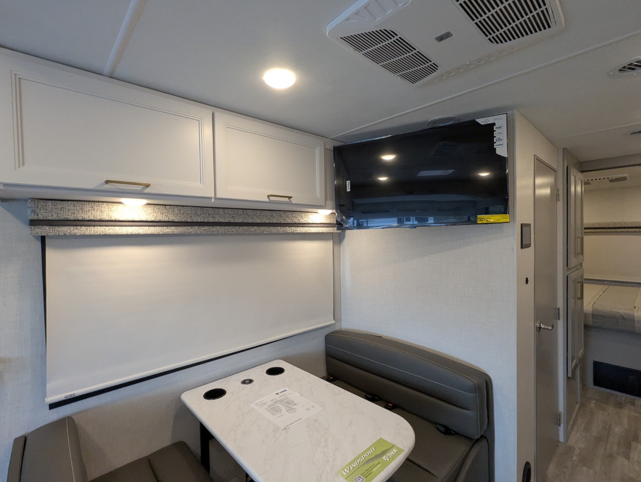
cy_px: 241
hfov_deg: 94.4
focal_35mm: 16
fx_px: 297
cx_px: 320
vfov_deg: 78.2
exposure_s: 1/211
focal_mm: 2.35
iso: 369
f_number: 2.2
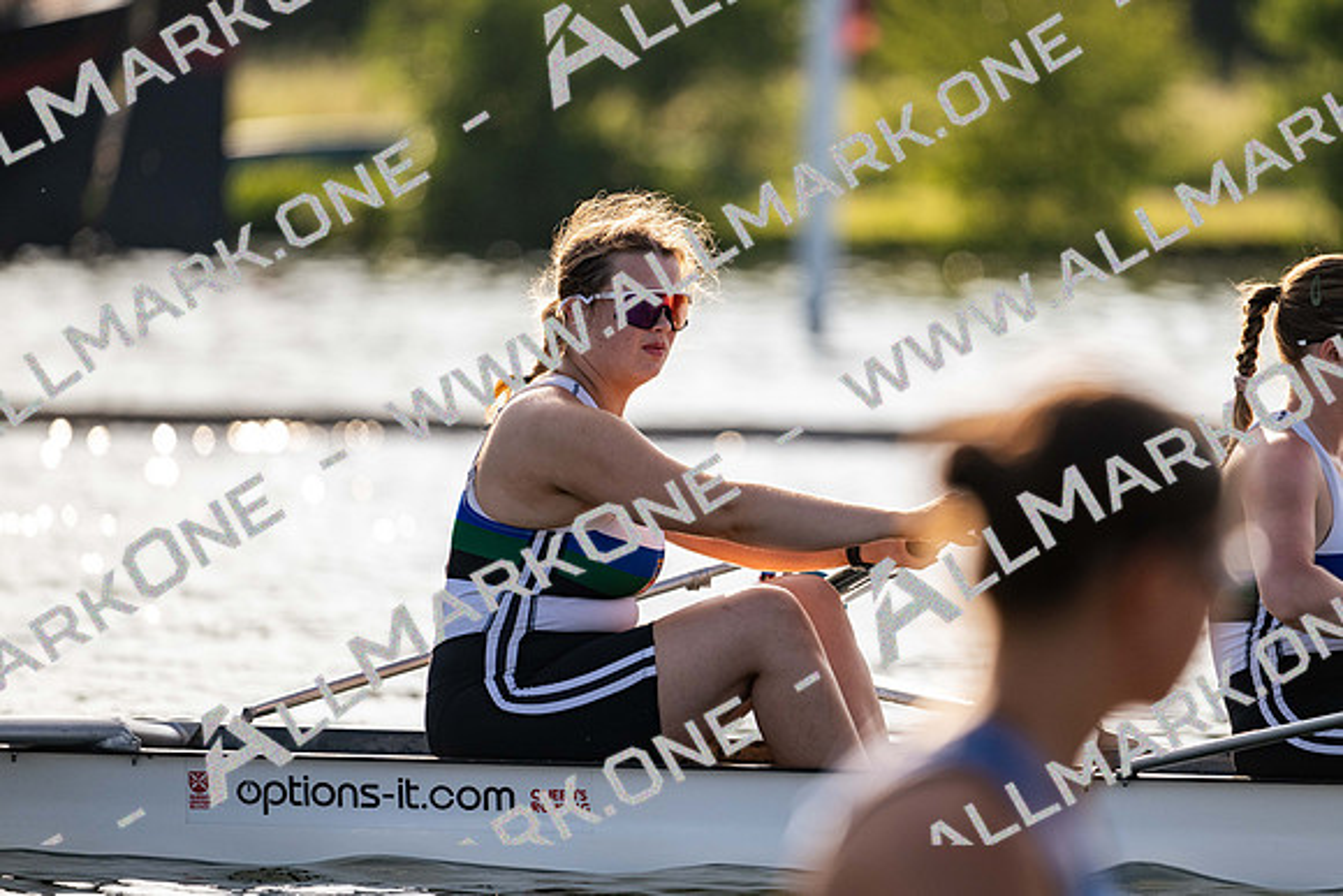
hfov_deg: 5.2
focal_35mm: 400
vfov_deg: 3.4
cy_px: 448
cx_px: 672
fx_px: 14925
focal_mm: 400
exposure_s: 1/2500
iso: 720
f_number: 4.5
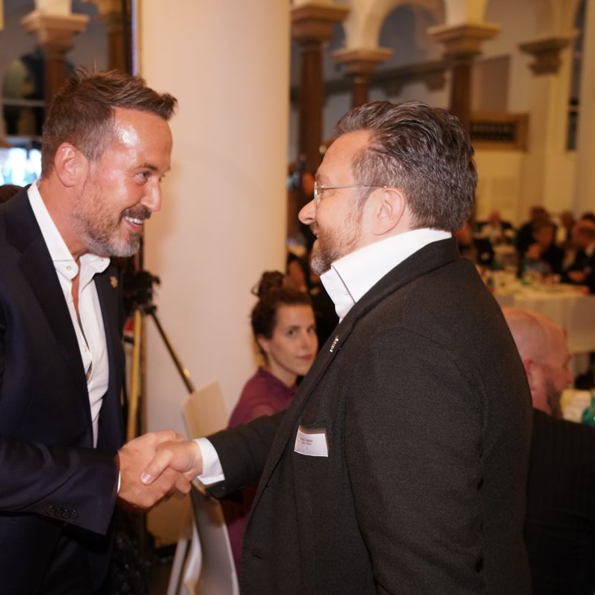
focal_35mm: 41
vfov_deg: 40.9
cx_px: 202
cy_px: 298
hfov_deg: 40.5
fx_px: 797
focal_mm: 32
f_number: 4
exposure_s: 1/30
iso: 2500
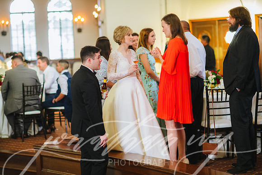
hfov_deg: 23.9
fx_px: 619
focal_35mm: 85
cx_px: 131
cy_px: 88
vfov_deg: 16.1
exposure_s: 1/250
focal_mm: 85
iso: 640
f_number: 2
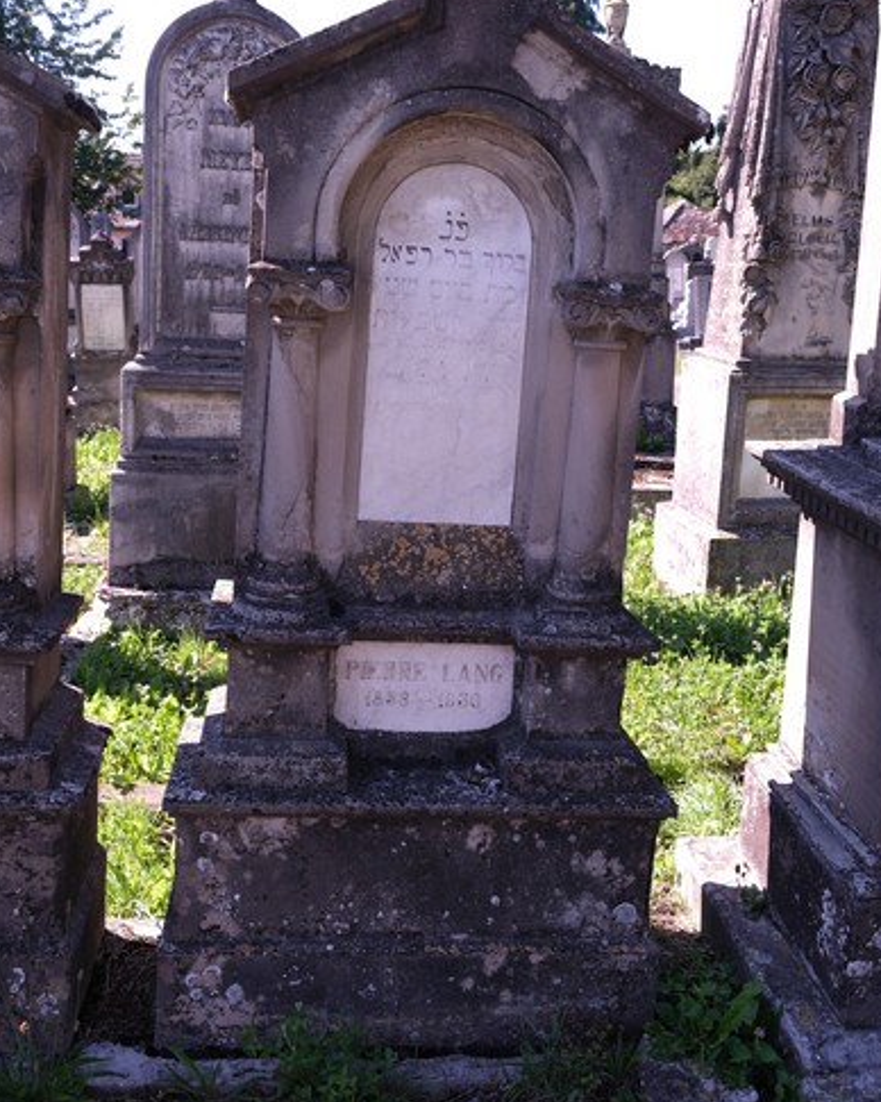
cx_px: 443
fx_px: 1173
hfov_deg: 41.2
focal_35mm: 36
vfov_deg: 50.0
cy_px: 445
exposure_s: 1/140
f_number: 4.5
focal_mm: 20.5
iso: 80
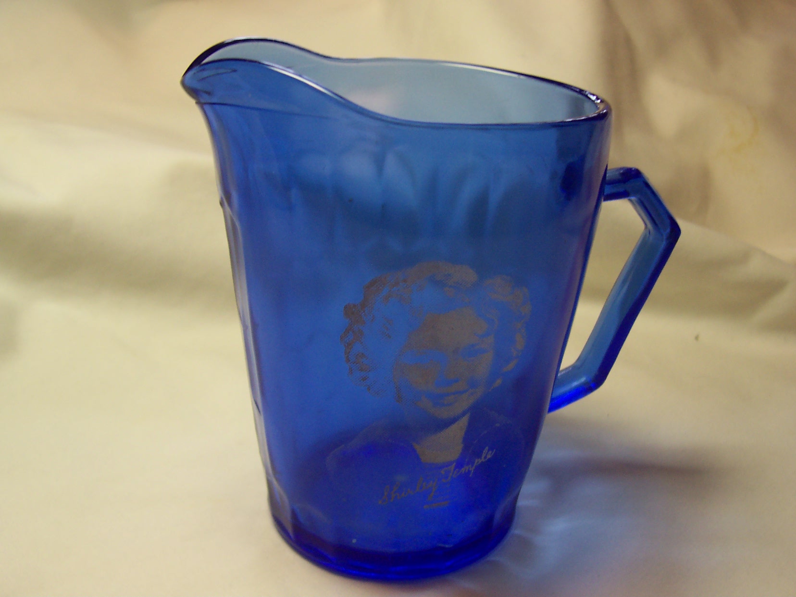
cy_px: 298
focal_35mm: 37
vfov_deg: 38.7
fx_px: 851
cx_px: 398
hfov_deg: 50.1
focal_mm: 5.6
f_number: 2.8
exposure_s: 1/30
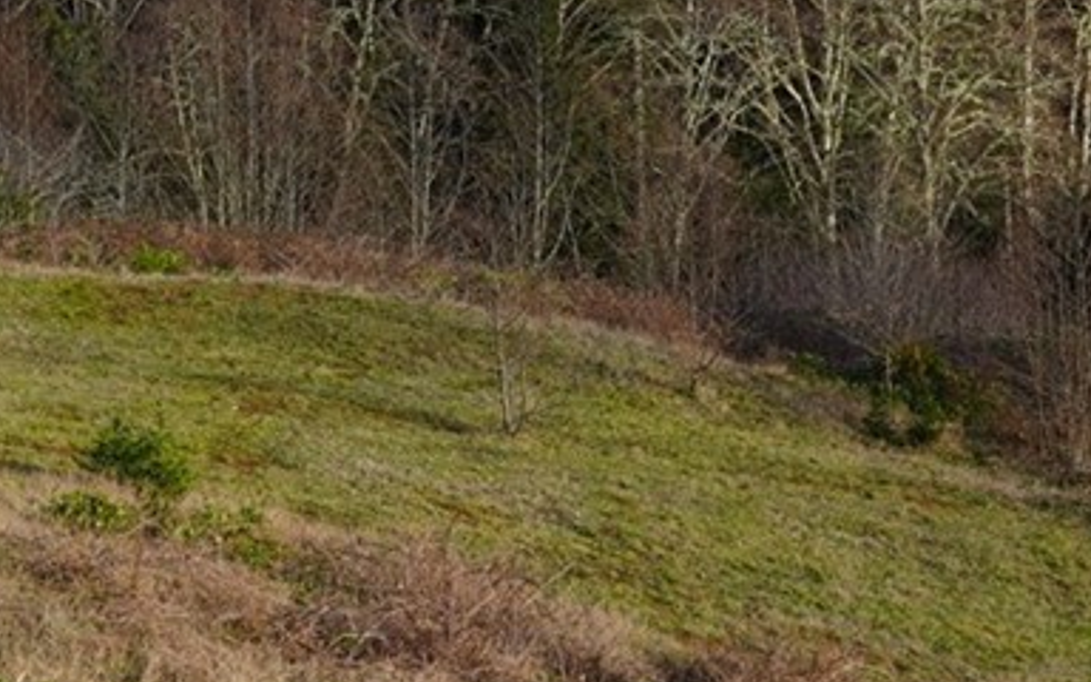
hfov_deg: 19.6
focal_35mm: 102
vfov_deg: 12.8
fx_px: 3033
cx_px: -65
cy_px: 142
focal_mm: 24
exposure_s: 1/250
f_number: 5
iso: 100
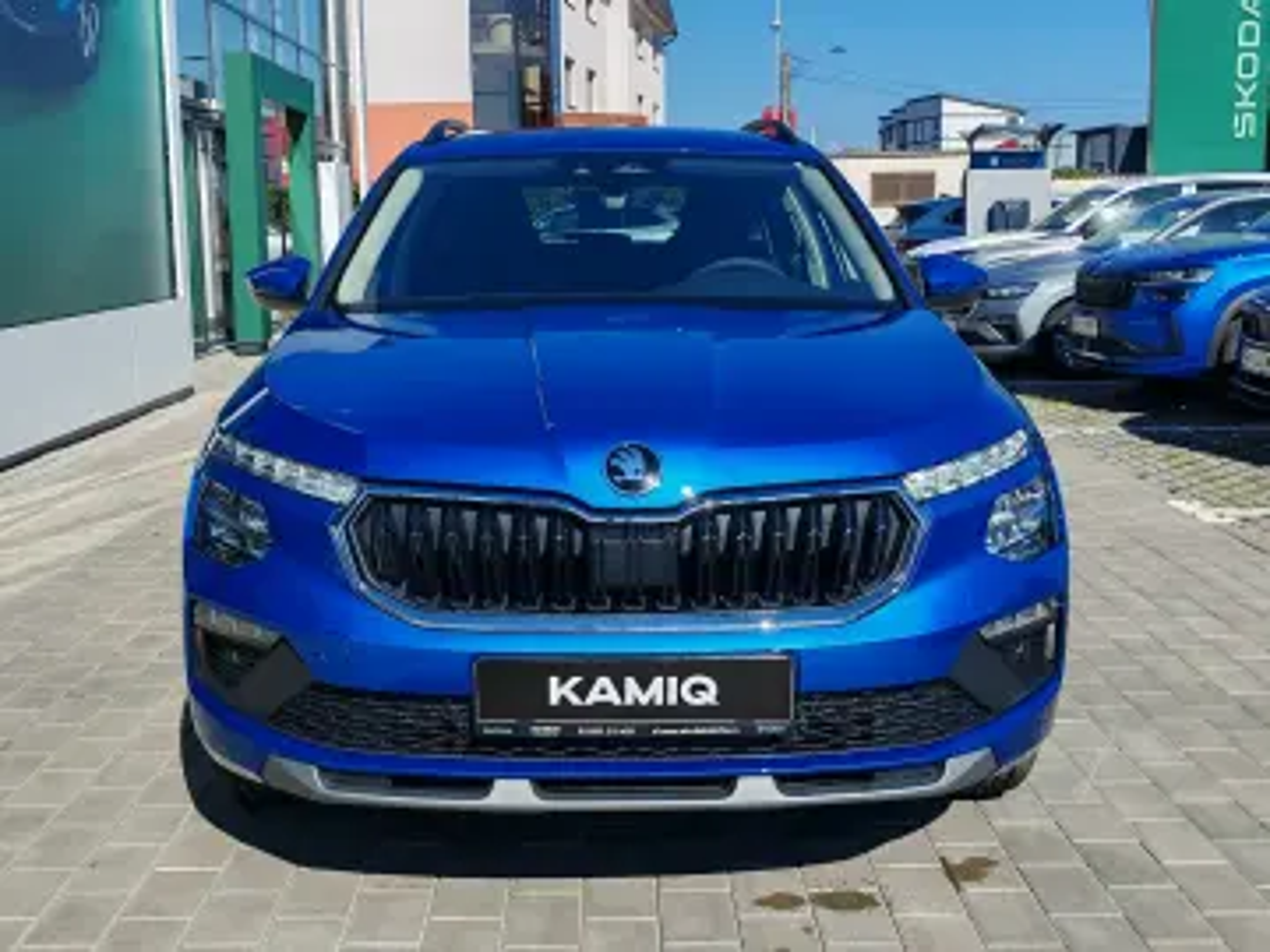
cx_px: 635
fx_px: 1504
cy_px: 476
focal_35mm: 41
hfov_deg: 45.8
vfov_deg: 35.1
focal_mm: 5.52
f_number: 1.95
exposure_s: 1/3700
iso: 50
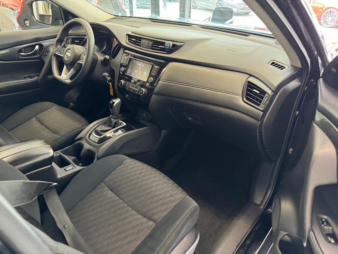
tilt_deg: -32.4
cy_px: 127
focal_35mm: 24
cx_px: 169
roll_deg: +1.6
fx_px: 234
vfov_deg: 56.8
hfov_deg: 71.6
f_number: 1.78
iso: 800
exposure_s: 1/60
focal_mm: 6.76
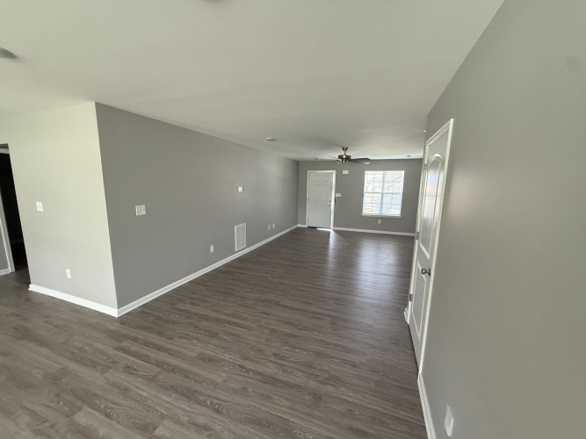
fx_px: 237
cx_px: 293
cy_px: 220
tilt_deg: -8.1
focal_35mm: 14
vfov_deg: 85.7
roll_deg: -1.2
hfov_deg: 102.1
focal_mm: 2.22
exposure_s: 1/71
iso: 400
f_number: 2.2
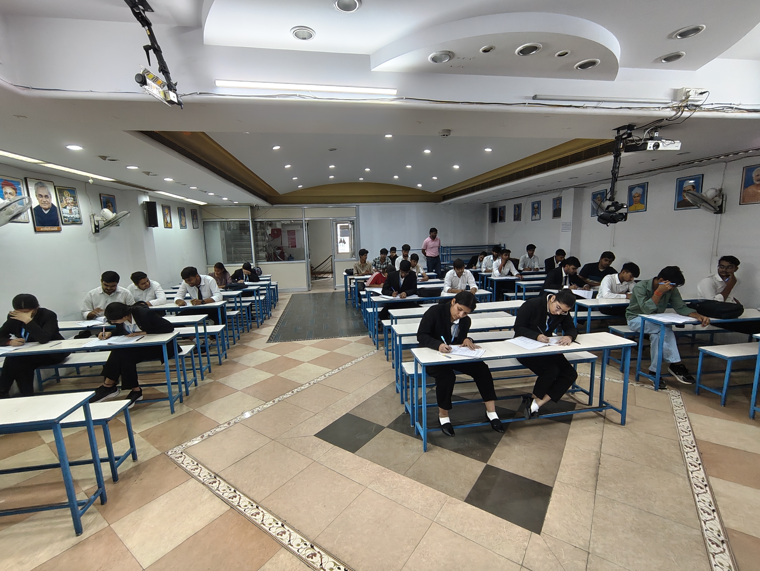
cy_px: 286
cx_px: 380
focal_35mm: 15
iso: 126
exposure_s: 1/50
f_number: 2.2
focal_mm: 1.64
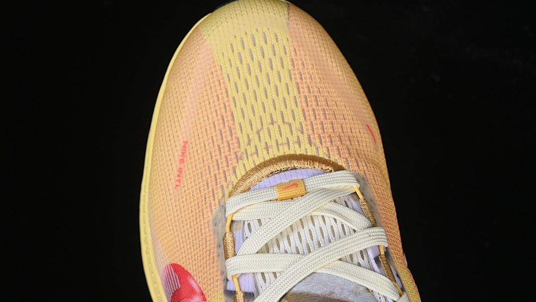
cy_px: 150
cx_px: 269
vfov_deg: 15.3
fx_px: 1123
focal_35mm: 79
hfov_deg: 26.9
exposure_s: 1/80
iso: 160
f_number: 7.1
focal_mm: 50
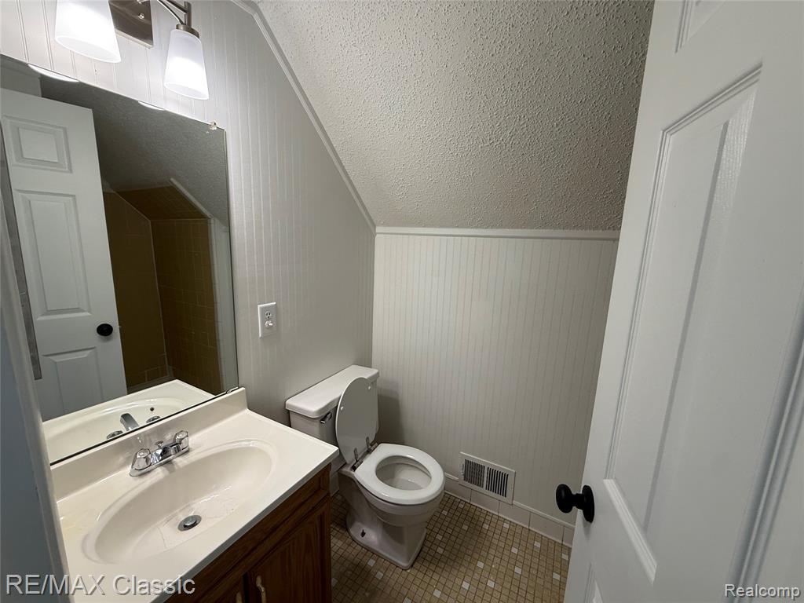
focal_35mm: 14
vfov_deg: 85.7
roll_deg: -1.7
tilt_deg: -10.3
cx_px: 402
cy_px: 302
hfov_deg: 102.1
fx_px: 325
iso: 125
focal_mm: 2.22
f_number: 2.2
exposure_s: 1/120
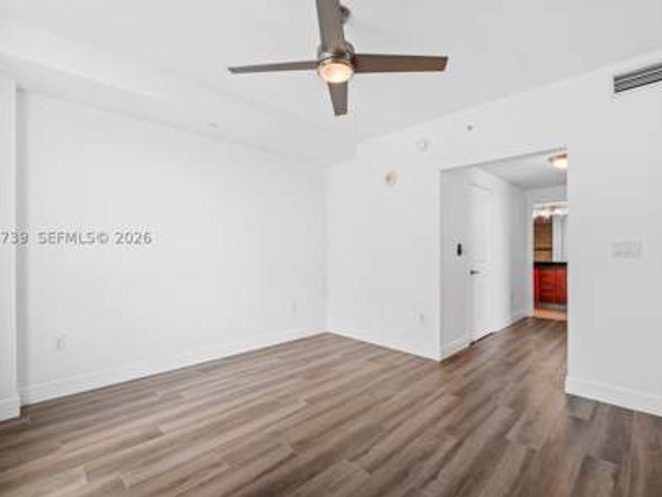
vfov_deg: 78.1
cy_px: 236
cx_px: 333
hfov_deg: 94.5
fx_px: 306
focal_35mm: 16
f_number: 8
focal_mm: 14
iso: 250
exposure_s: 1/13
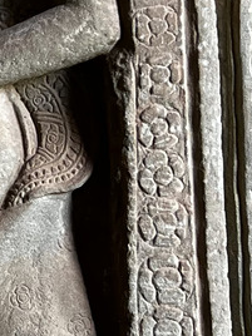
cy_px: 153
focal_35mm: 155
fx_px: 1505
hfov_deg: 8.9
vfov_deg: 12.7
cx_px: -301
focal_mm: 5.7
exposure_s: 1/121
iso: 100
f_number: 1.5
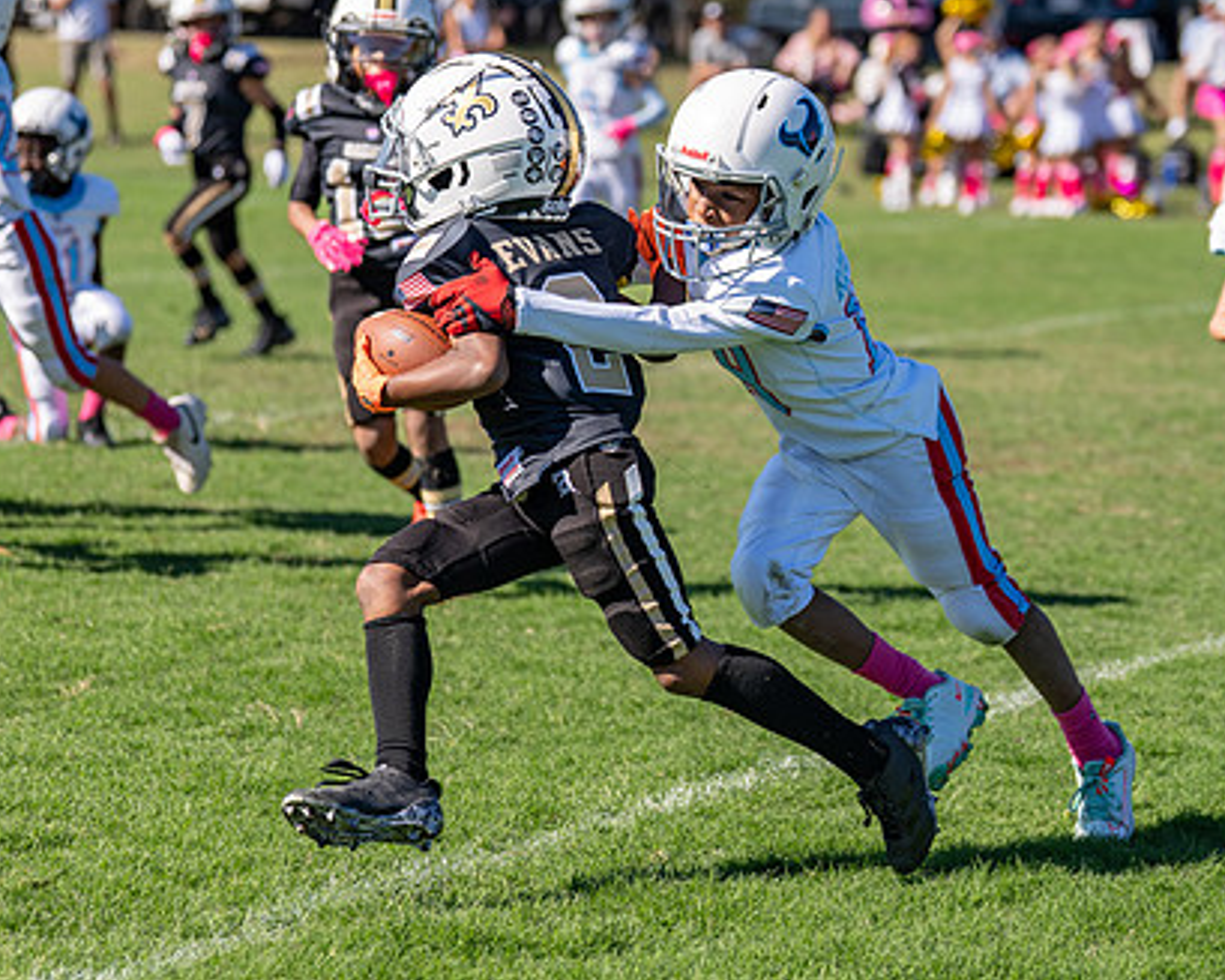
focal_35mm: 139
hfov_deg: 13.9
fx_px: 5038
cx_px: 627
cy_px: 418
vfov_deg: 11.1
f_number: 2.8
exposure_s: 1/2500
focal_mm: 88
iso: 160
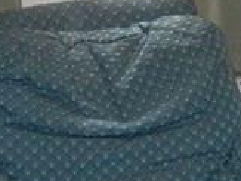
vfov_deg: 4.9
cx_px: 310
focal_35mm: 295
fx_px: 2052
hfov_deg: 6.7
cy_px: -279
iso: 500
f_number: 3.6
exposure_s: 1/50
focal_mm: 8.4
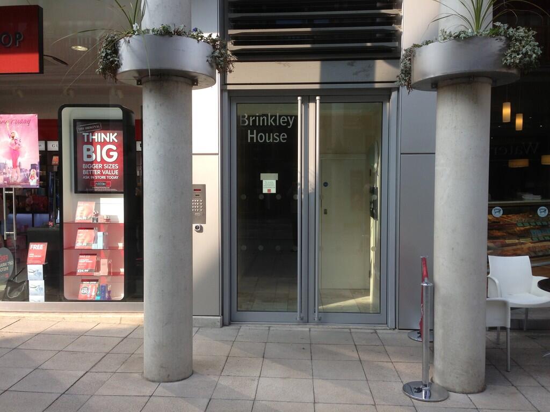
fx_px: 524
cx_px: 275
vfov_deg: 42.9
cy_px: 206
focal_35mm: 33
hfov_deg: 55.4
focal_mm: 4.13
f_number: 2.4
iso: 50
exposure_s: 1/357
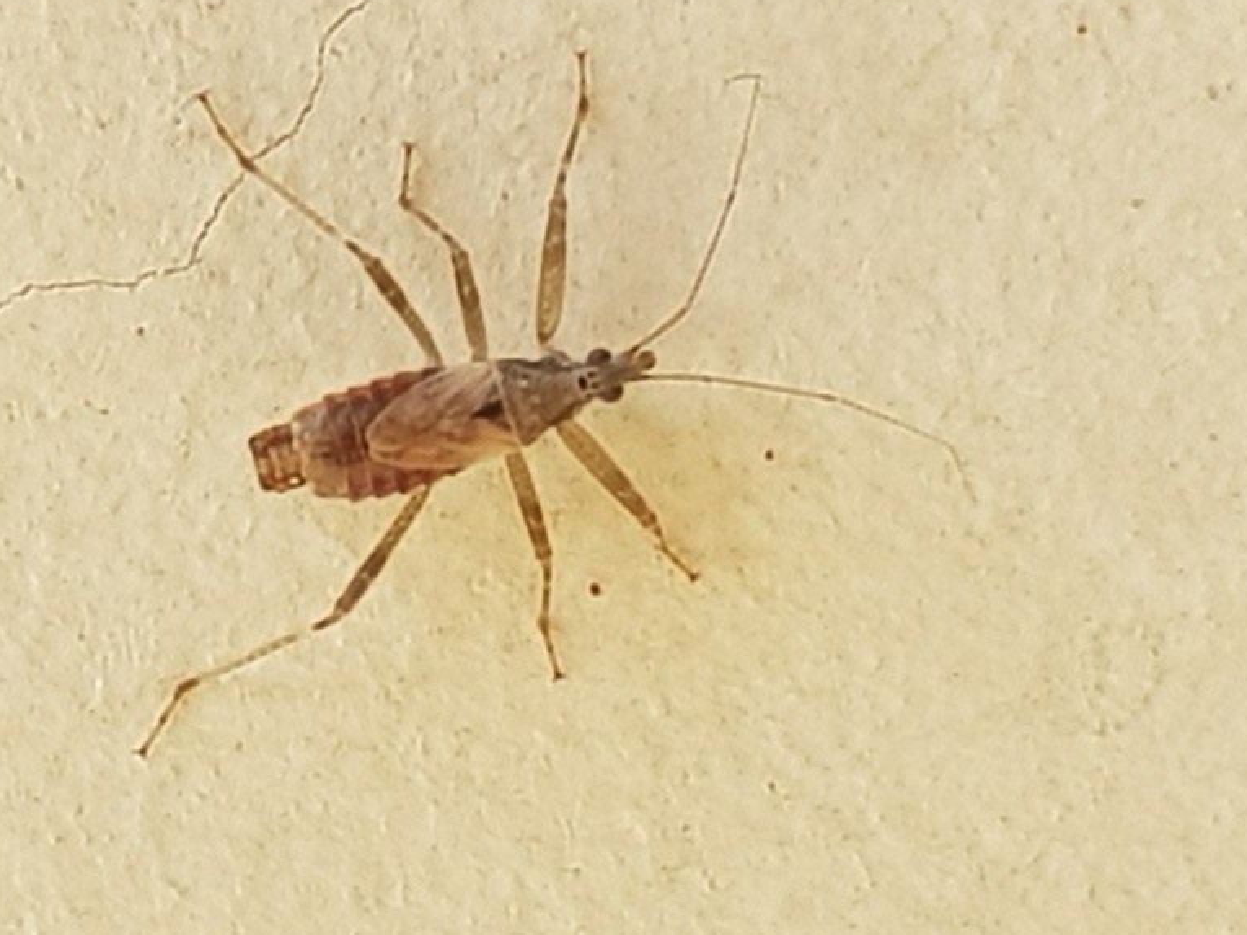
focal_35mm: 29
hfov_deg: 61.6
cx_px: 584
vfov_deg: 48.2
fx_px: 1045
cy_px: 422
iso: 40
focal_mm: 4.2
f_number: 1.7
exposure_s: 1/160
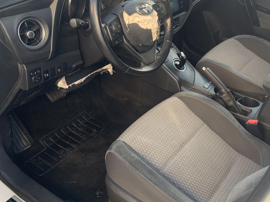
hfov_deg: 45.6
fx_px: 320
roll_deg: -6.0
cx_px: 154
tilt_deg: -31.5
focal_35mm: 41
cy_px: 81
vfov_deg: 35.0
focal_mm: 4.25
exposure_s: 1/121
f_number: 1.8
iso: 64
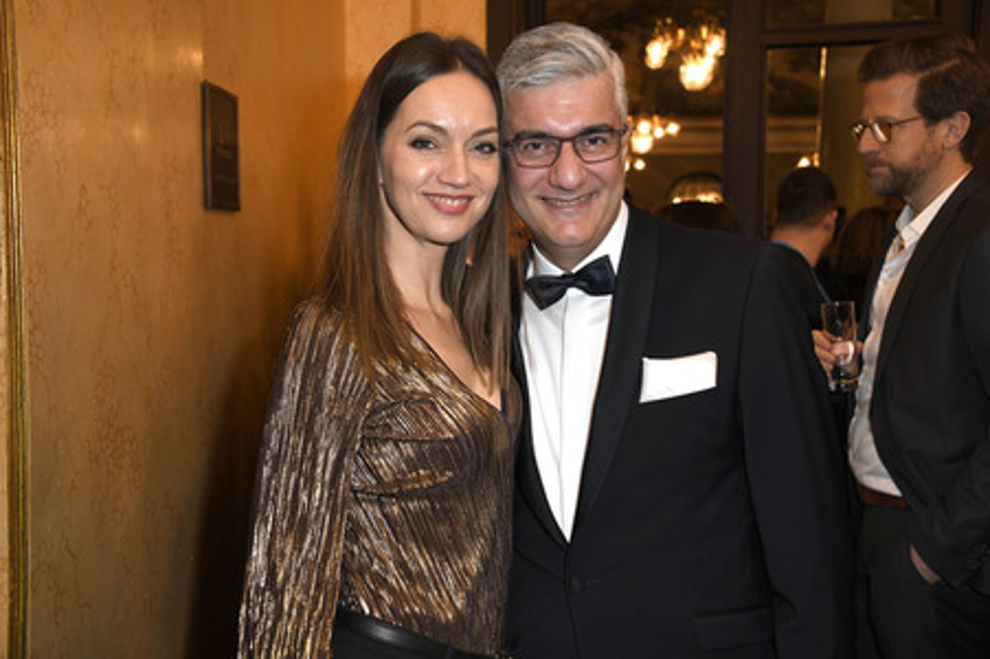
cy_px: 330
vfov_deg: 30.5
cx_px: 495
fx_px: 1209
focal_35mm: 44
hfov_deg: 44.5
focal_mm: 44
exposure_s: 1/100
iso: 1000
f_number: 6.3
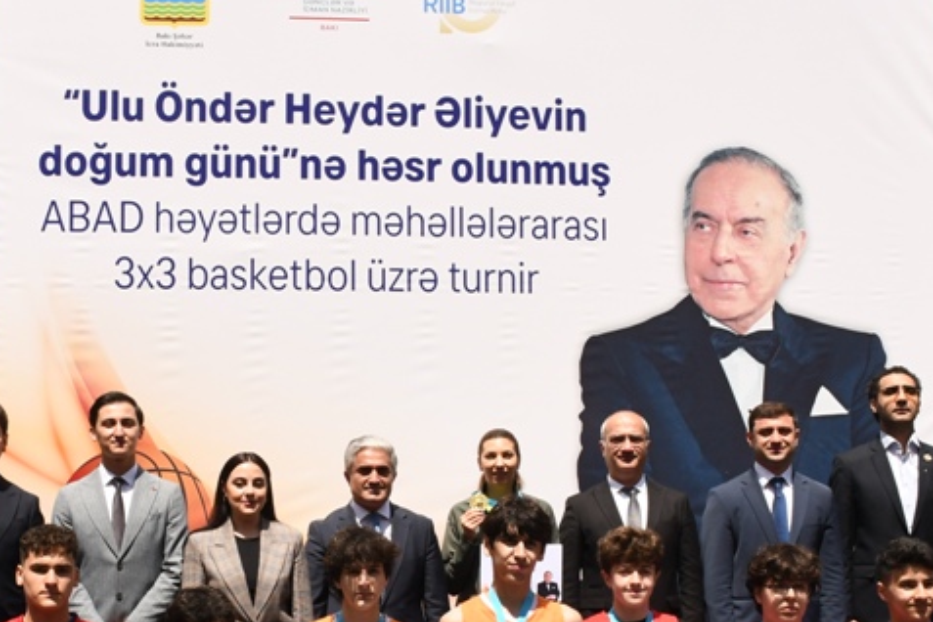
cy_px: 510
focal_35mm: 58
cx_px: 325
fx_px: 1503
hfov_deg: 34.2
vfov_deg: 23.0
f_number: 11
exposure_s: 1/800
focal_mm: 18
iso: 640
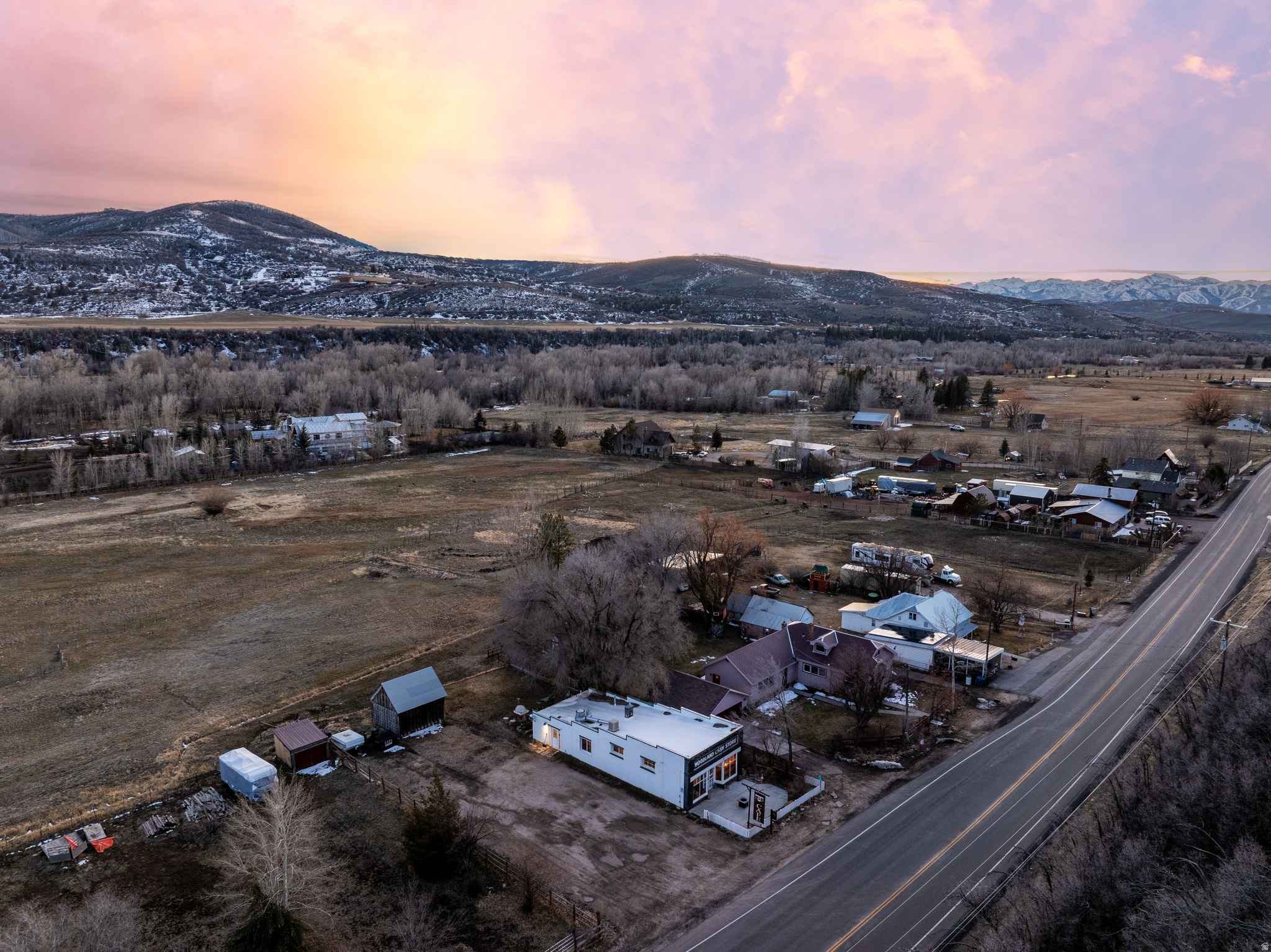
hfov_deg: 71.6
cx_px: 636
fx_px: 881
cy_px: 476
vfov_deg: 56.8
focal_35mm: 24
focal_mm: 12.29
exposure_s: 1/30
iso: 100
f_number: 6.3
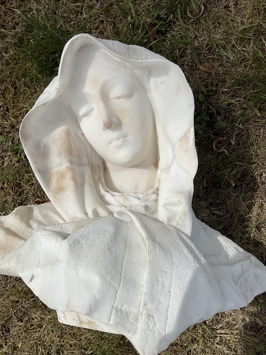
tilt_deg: -88.2
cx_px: 133
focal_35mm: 29
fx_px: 297
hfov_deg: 48.2
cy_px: 178
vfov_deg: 61.7
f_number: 1.8
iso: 16
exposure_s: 1/5263
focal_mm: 3
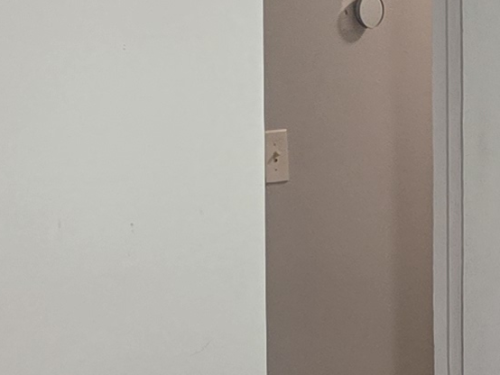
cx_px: 681
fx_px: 2399
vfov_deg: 8.8
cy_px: 480
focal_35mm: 166
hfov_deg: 11.5
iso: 1000
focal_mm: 6.3
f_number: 1.7
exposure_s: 1/120
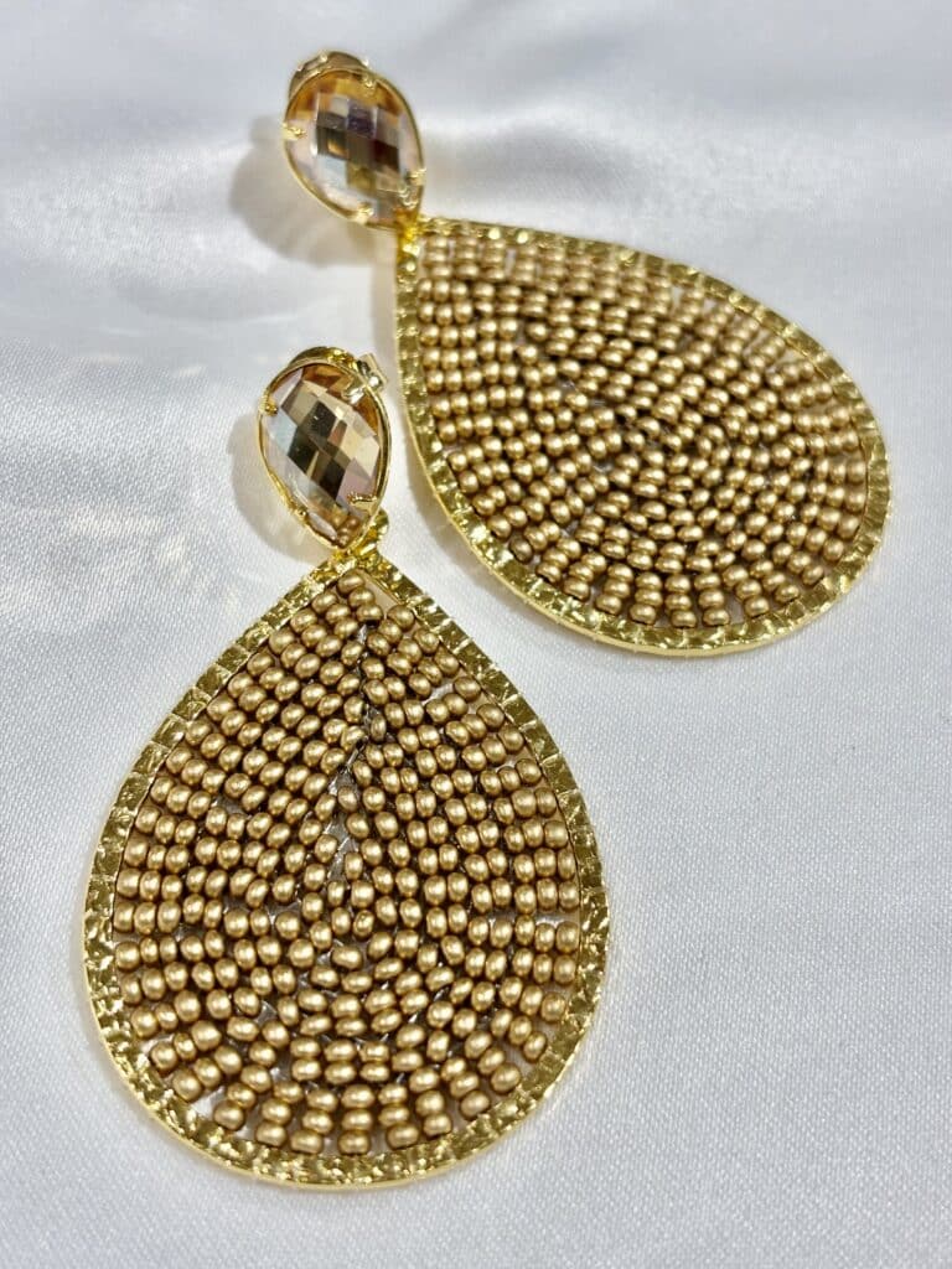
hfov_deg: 28.0
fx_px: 1907
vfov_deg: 36.8
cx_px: 476
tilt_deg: -48.4
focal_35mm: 52
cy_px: 634
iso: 25
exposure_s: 1/142
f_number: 1.6
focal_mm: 5.96
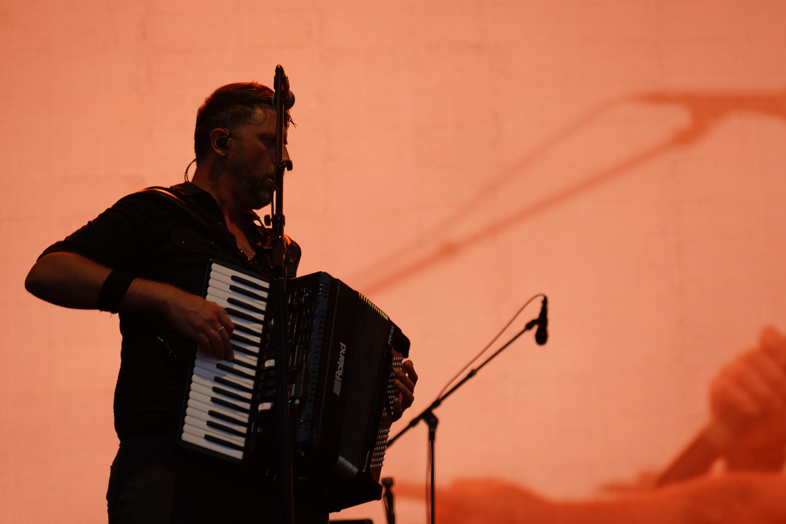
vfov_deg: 13.0
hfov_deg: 19.5
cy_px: 262
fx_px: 2292
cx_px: 393
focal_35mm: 105
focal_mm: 105
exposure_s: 1/160
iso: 250
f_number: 4
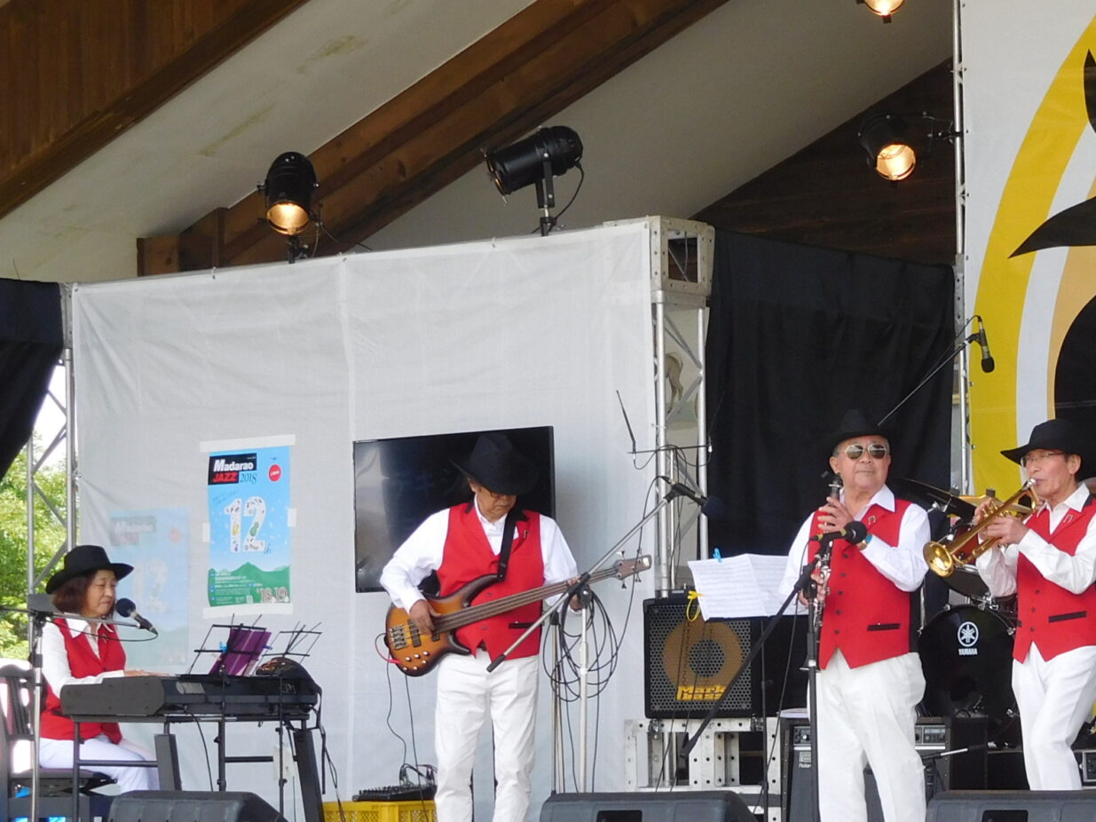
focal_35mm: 114
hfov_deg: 17.0
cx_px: 1001
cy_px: 671
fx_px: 3609
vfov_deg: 12.9
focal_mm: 9.8
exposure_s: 1/200
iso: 125
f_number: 4.2
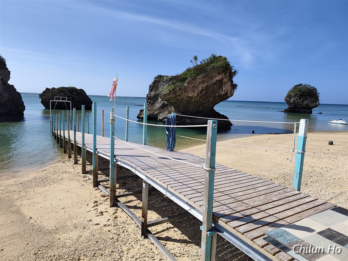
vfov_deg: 58.9
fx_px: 231
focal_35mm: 23
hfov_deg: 73.9
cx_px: 174
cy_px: 130
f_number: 1.7
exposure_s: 1/720
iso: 50
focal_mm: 6.07
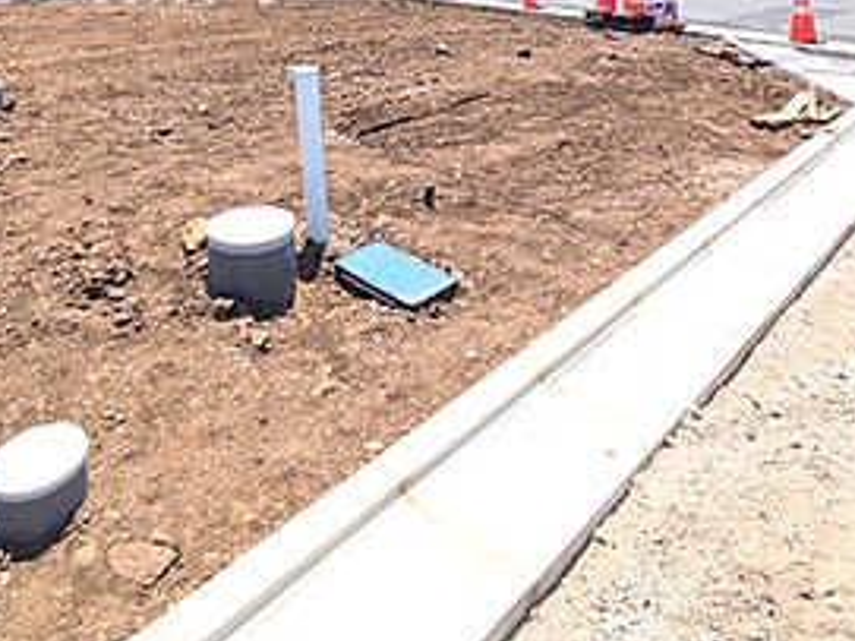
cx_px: 423
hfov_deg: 58.4
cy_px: -54
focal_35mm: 31
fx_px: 765
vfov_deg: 38.2
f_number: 2.2
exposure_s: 1/883
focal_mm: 1.83
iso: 50
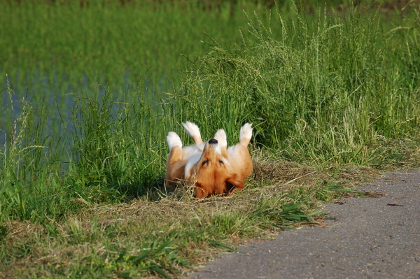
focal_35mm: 300
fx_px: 3497
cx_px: 210
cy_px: 140
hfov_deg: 6.9
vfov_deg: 4.6
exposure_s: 1/400
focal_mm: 200
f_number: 9
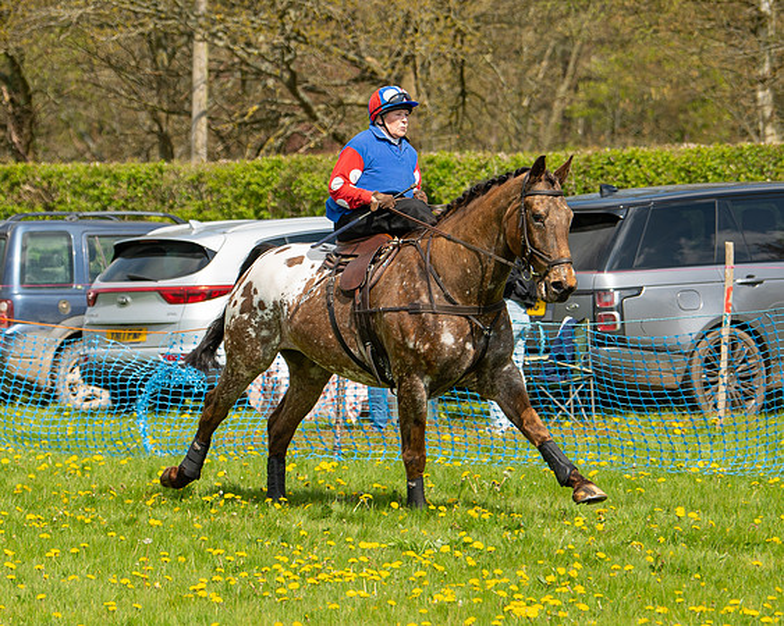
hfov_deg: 9.3
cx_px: 308
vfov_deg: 7.4
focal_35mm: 209
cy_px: 319
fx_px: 4840
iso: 200
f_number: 4
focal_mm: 112
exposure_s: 1/1250
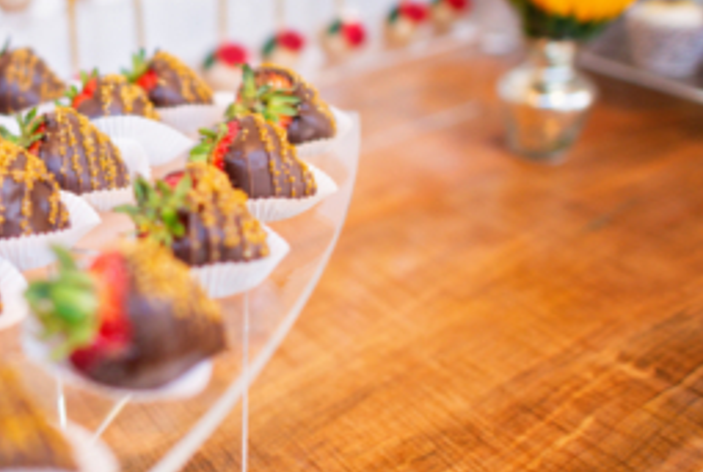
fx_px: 919
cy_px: 218
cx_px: 88
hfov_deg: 39.3
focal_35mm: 47
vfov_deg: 28.7
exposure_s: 1/125
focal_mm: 24
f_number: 1.4
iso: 800
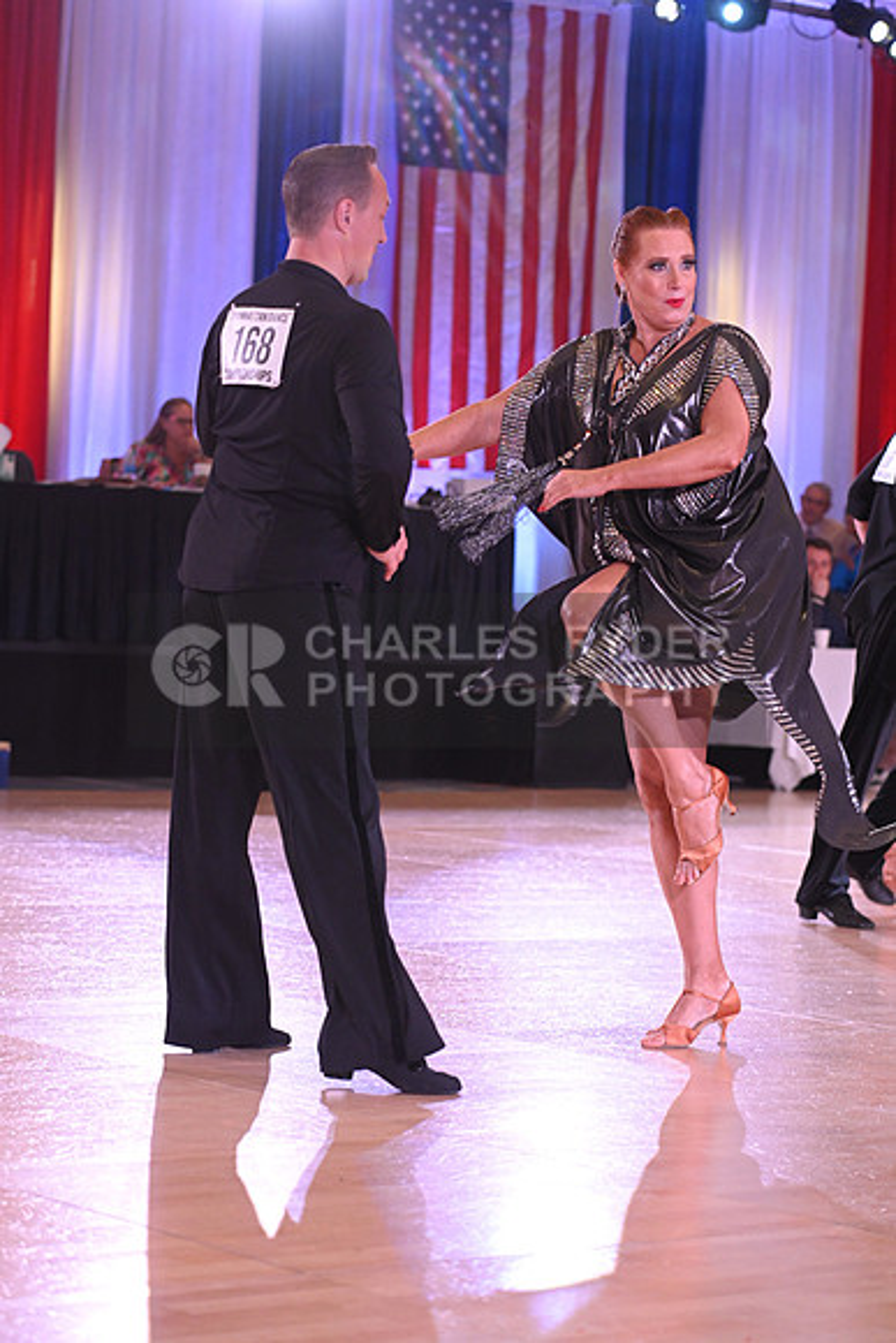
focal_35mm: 100
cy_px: 672
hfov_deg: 13.7
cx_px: 448
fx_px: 3731
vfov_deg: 20.4
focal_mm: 100
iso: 2500
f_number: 4.5
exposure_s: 1/320
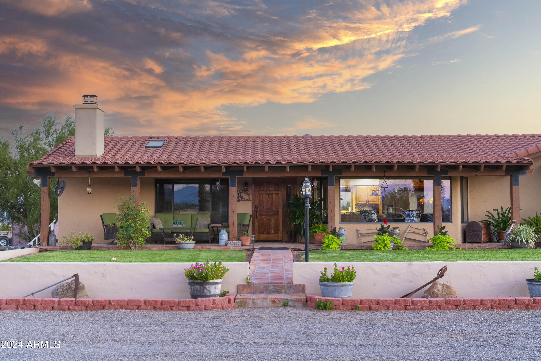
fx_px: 676
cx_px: 270
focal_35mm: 45
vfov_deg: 29.9
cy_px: 180
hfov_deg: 43.6
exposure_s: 1/200
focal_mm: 45
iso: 160
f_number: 8
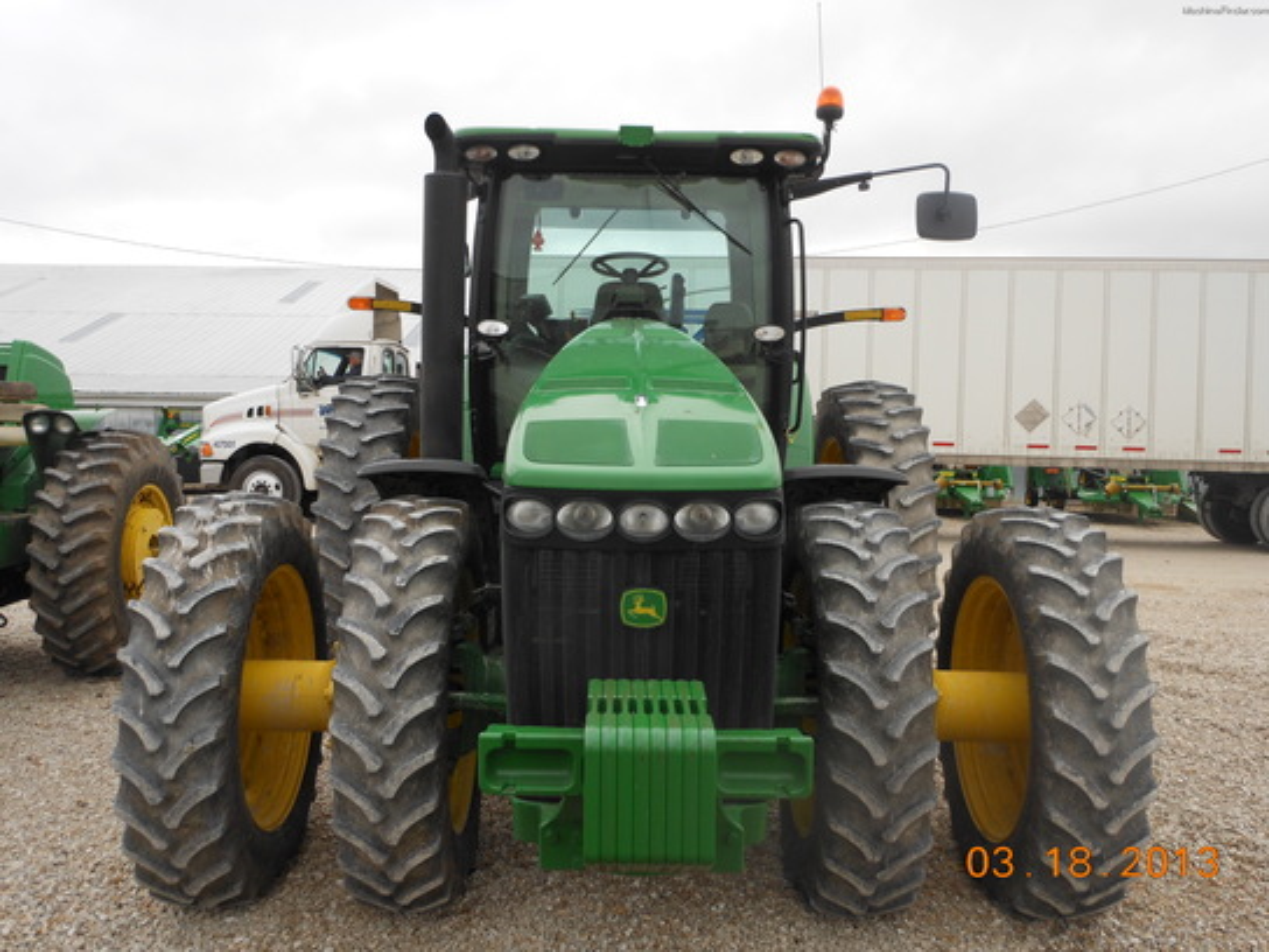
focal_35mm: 33
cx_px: 634
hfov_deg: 55.4
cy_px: 476
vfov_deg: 42.9
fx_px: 1210
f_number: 4
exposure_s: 1/125
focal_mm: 5.9
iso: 80
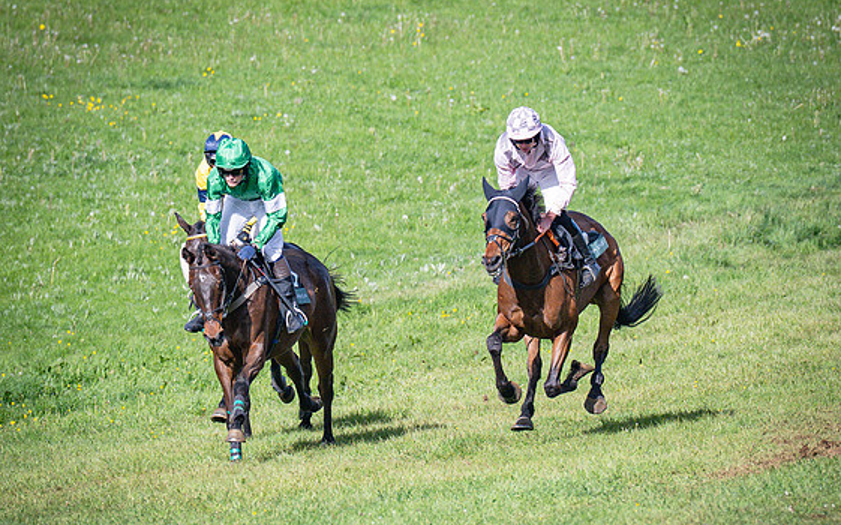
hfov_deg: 3.9
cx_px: 435
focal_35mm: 537
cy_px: 276
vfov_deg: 2.4
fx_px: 12302
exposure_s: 1/4000
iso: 400
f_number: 4
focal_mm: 200
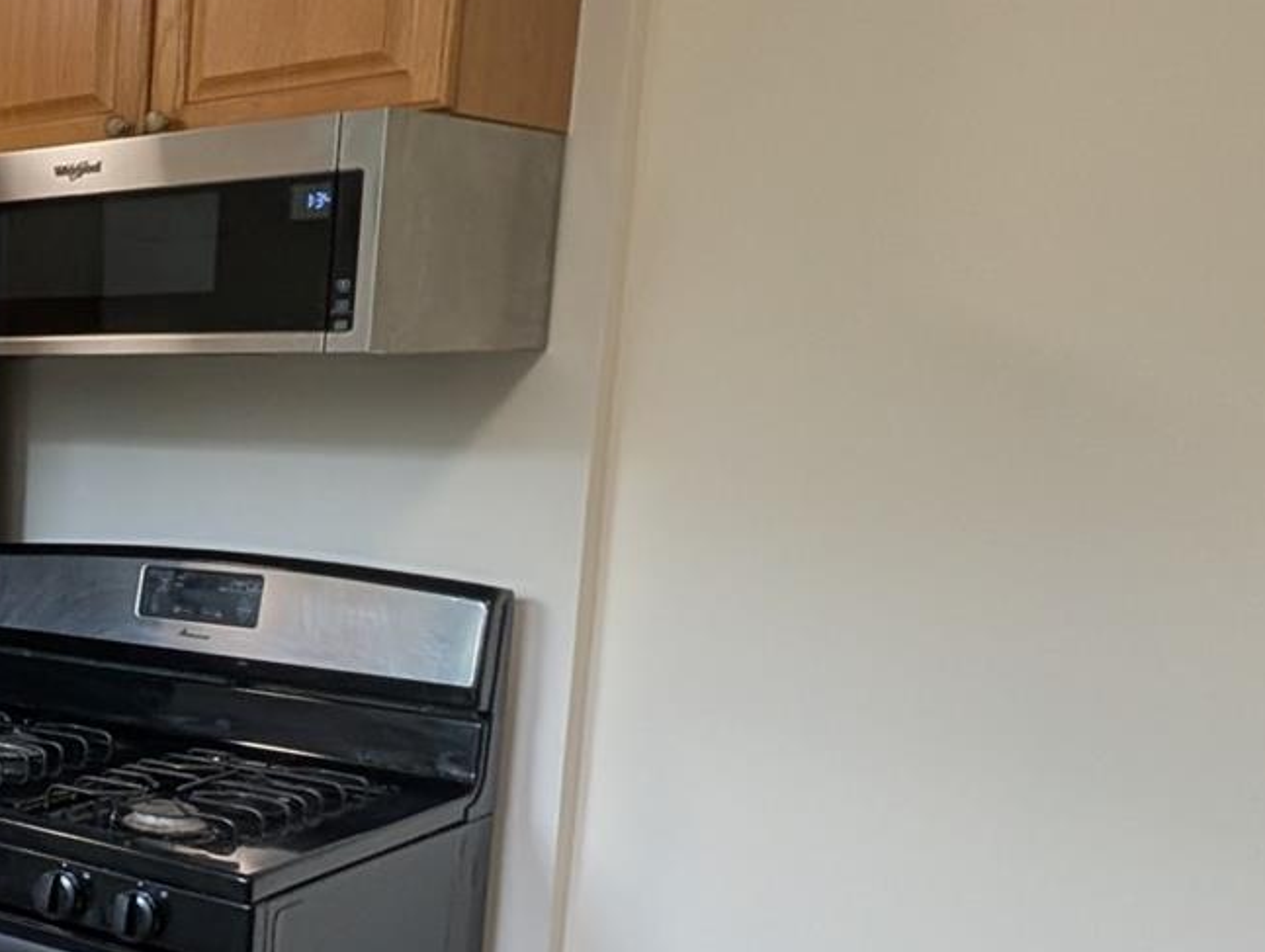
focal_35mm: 41
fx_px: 1500
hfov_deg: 31.3
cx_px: -497
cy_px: 626
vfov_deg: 34.9
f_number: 2.2
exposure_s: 1/24
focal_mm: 1.95
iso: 84
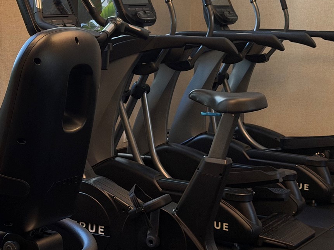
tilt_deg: -2.4
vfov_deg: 16.4
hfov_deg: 21.6
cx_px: 38
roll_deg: -1.2
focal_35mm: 89
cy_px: 31
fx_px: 859
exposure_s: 1/120
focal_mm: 6.76
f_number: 1.78
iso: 250
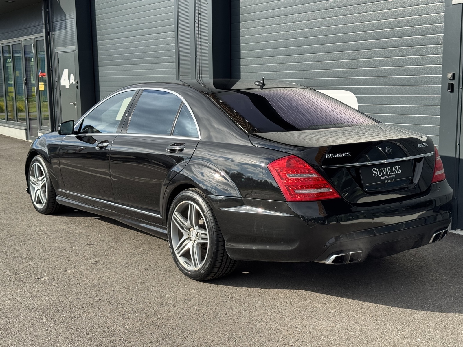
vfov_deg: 30.3
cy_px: 174
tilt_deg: -8.3
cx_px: 232
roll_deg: +0.8
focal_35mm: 48
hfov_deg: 39.7
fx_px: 642
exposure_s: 1/2415
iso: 64
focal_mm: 6.76
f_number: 1.78
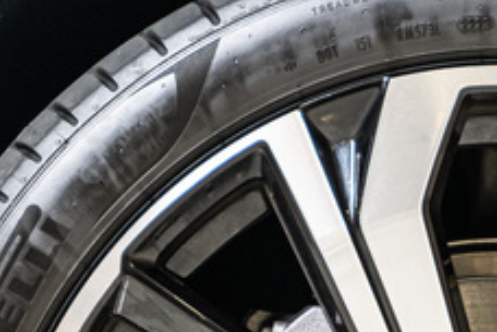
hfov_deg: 6.4
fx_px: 4459
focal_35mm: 323
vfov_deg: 4.2
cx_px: 518
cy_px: 581
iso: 400
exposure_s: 1/125
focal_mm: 72
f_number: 2.8
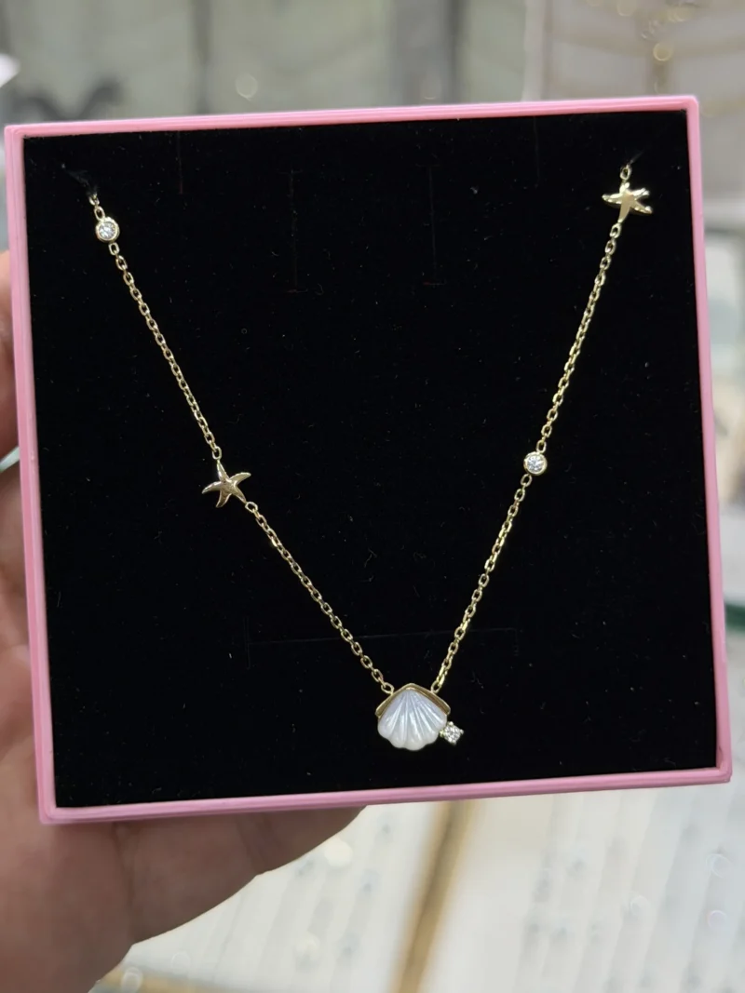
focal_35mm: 48
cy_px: 496
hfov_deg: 30.3
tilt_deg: -41.5
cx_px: 372
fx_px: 1378
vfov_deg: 39.7
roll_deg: +2.1
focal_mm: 6.76
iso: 64
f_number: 1.78
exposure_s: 1/328
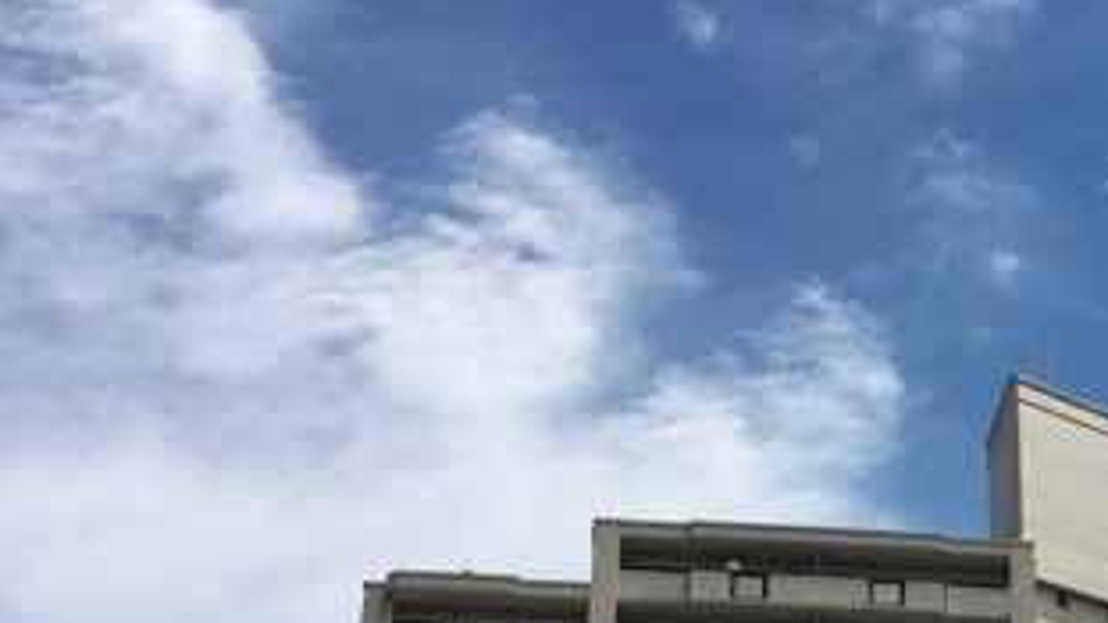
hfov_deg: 30.4
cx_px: 1076
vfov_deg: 18.3
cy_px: 555
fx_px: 1910
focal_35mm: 65
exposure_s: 1/2959
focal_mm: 4.15
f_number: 2.2
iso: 25
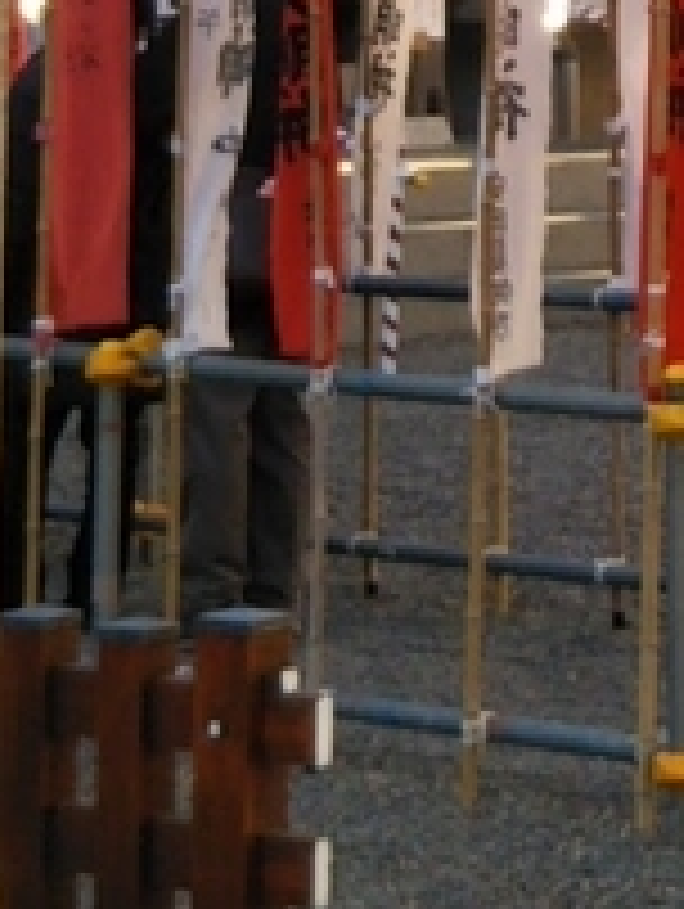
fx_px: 4680
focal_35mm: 178
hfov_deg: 8.0
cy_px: -198
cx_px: 1278
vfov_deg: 10.9
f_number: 2.2
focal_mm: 4
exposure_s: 1/264
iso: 27
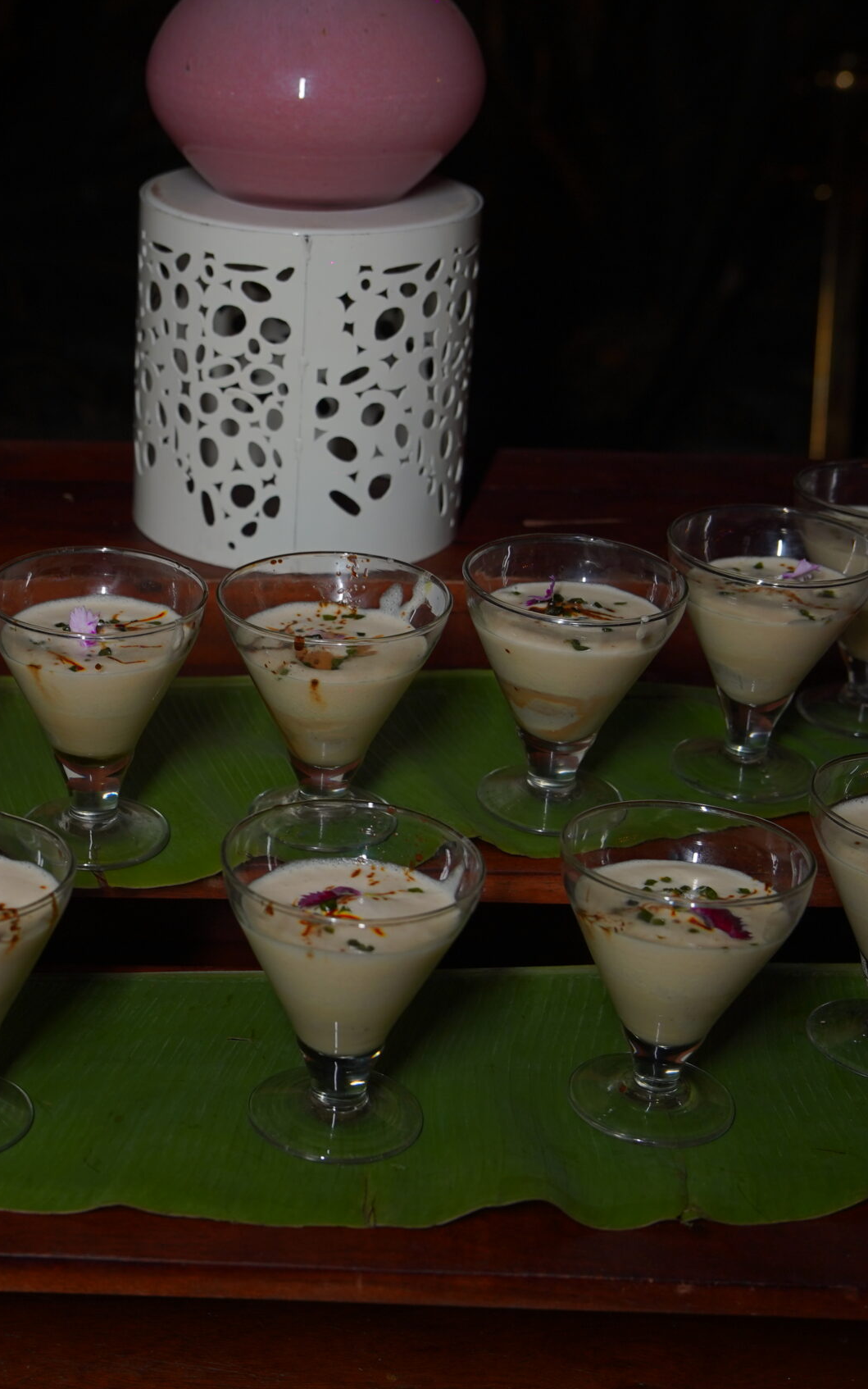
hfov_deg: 22.4
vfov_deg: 35.7
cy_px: 697
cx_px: 148
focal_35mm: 57
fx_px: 2157
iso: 320
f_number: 4
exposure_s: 1/100
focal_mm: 37
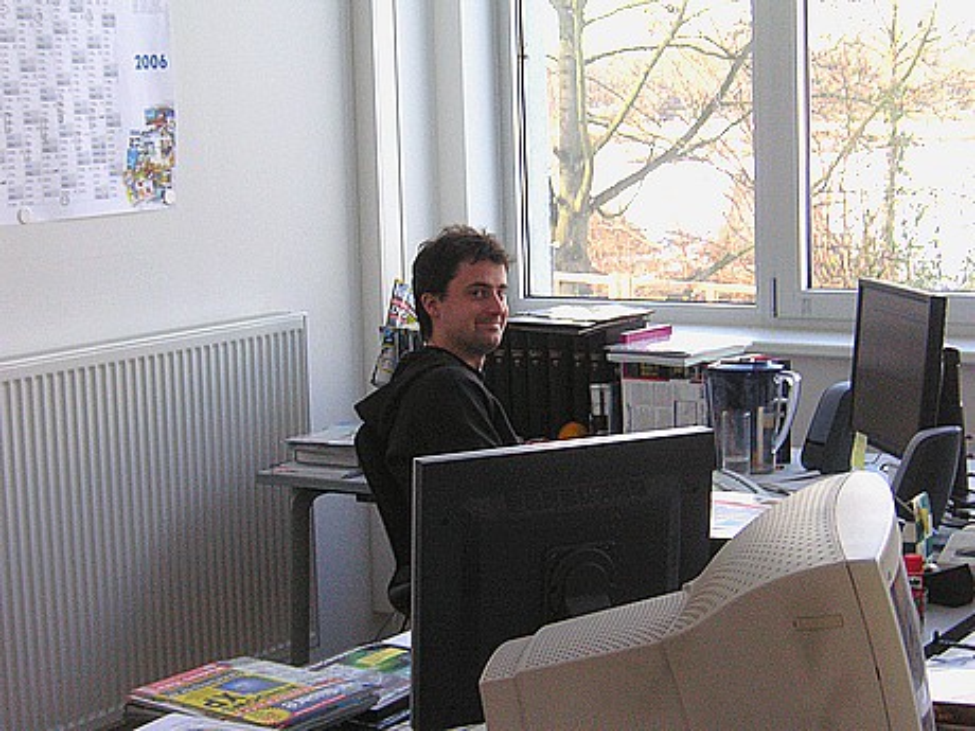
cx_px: 488
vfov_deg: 21.0
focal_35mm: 70
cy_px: 366
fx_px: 1972
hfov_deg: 27.8
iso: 160
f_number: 4.2
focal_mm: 11.7
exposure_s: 1/90
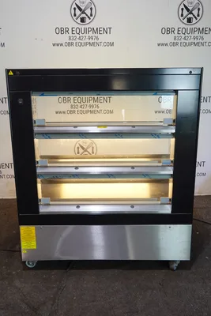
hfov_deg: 42.4
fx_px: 272
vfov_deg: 60.3
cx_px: 106
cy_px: 158
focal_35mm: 31
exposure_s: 1/6
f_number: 5
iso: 100
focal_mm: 11.52
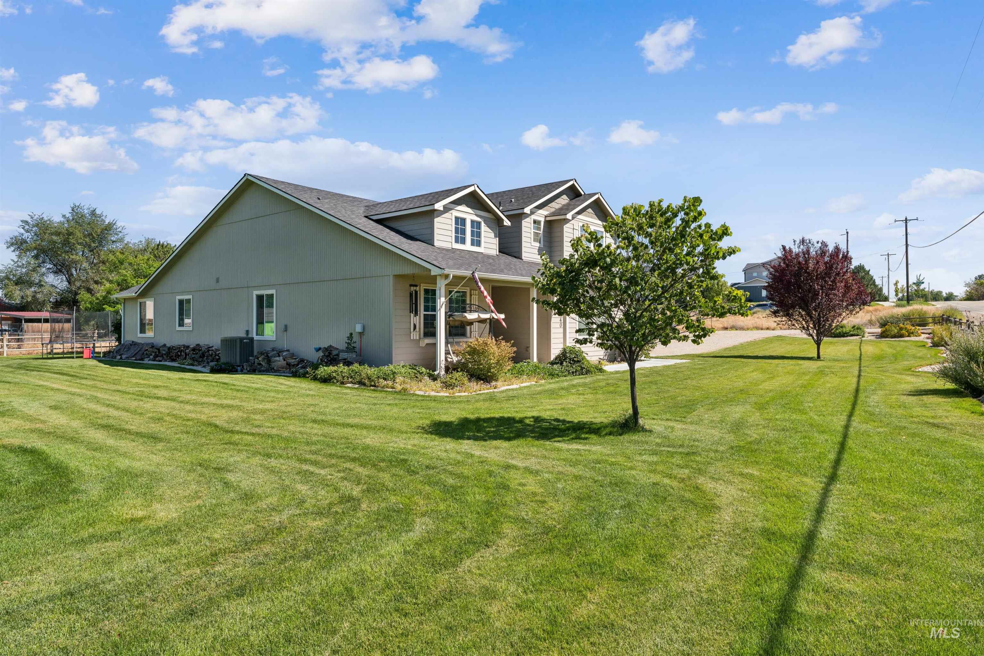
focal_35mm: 21
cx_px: 492
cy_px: 328
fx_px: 582
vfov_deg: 58.8
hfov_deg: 80.4
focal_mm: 21.3
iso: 400
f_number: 13
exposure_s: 1/250
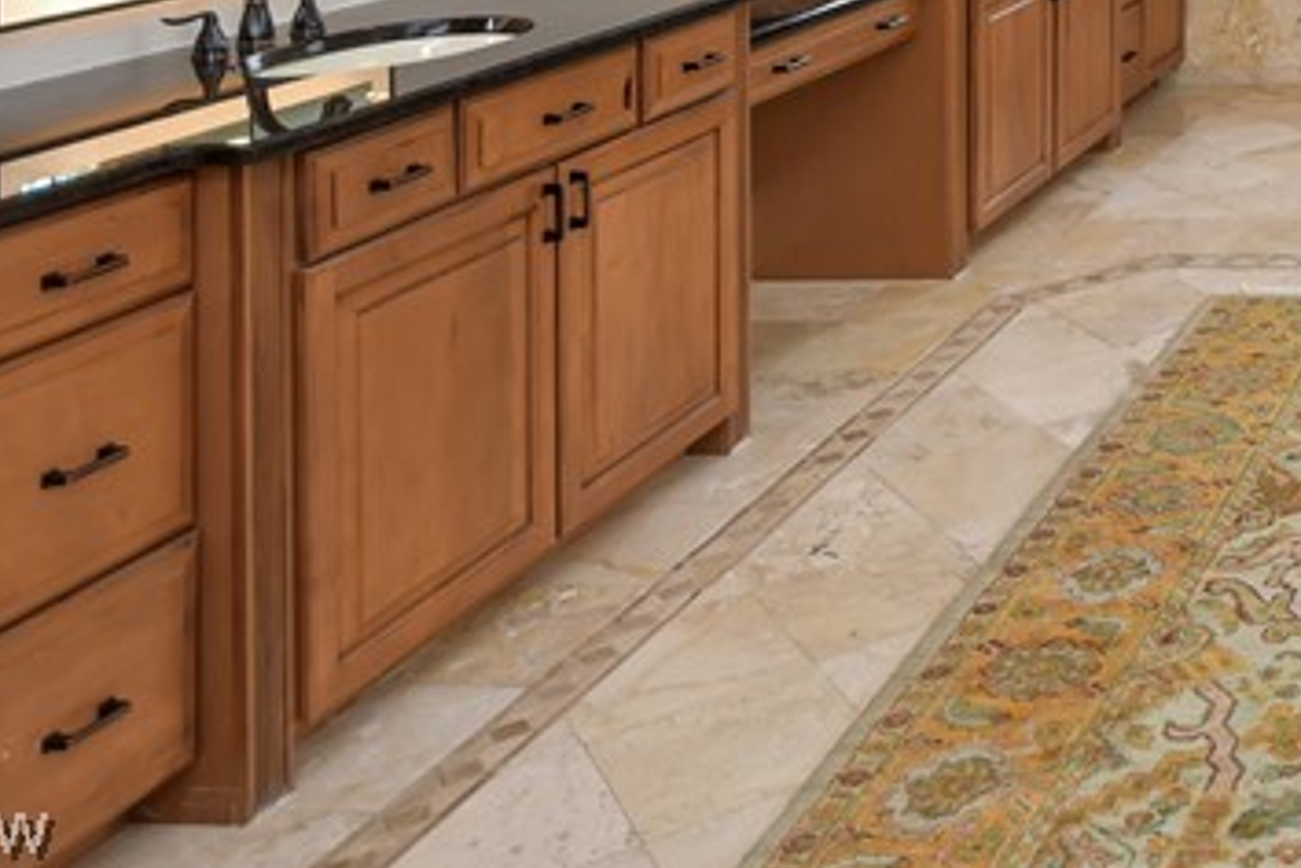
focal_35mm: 46
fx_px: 1662
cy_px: -445
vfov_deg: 23.3
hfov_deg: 32.5
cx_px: 1676
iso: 160
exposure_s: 1/60
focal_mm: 10
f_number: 4
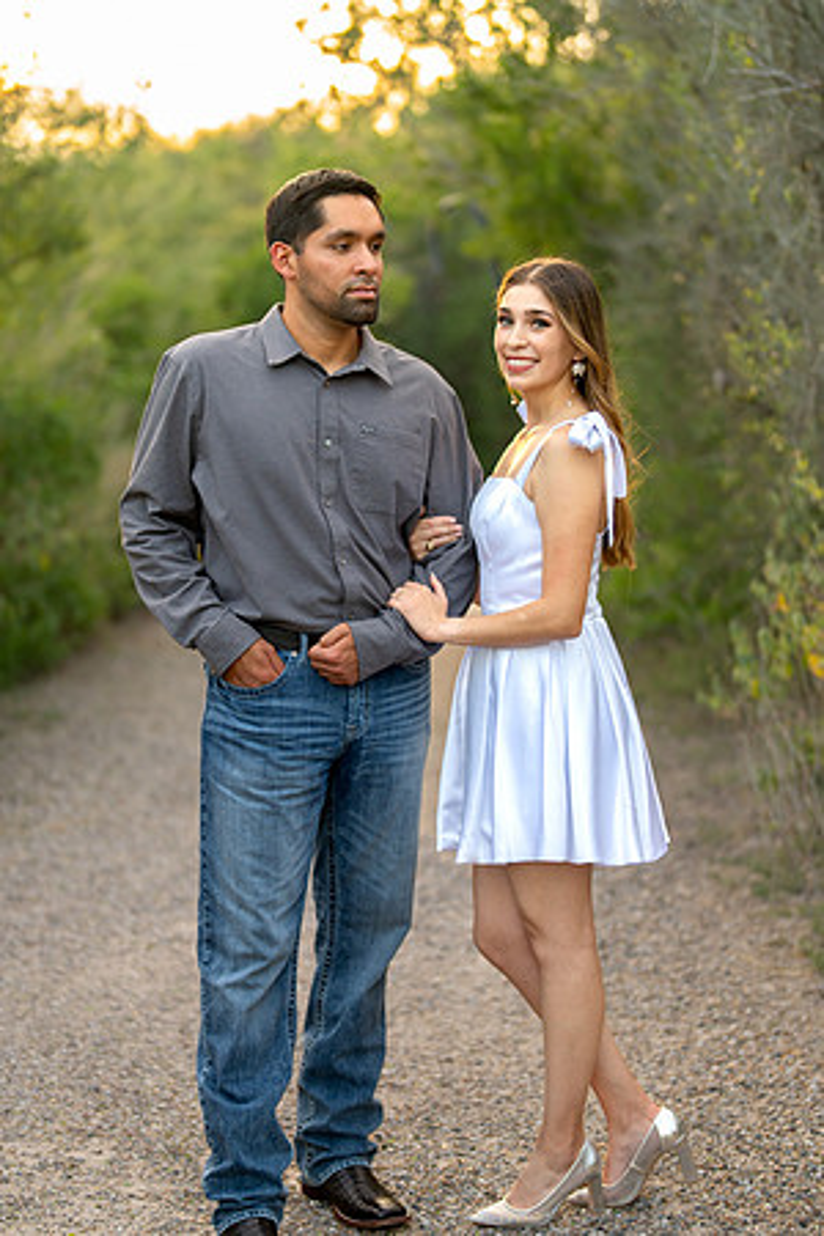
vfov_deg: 27.0
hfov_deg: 18.2
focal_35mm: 75
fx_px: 2575
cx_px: 412
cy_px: 618
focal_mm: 50
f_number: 1.2
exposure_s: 1/640
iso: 200
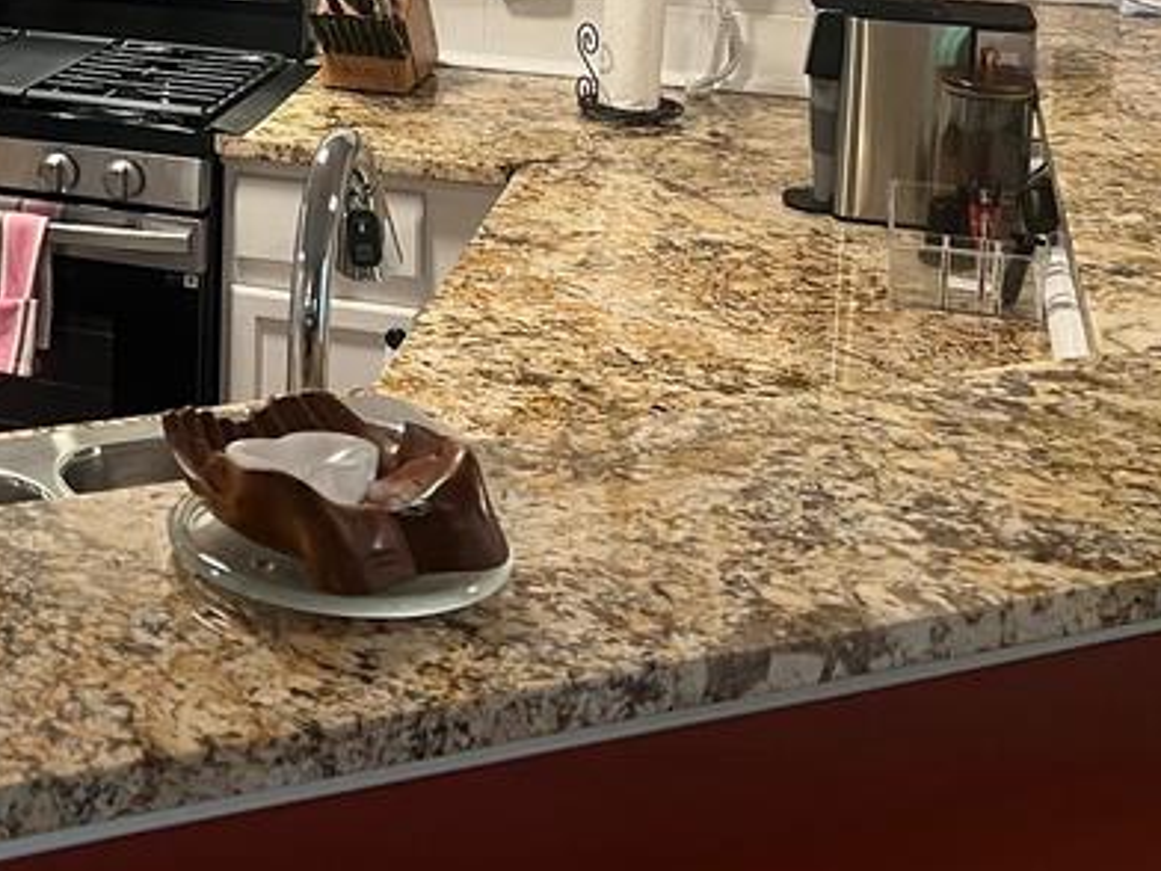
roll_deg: -0.6
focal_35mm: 68
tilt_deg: -7.7
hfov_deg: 26.1
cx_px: -157
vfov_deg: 20.5
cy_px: -116
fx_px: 2281
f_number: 1.5
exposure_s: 1/60
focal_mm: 5.7
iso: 100
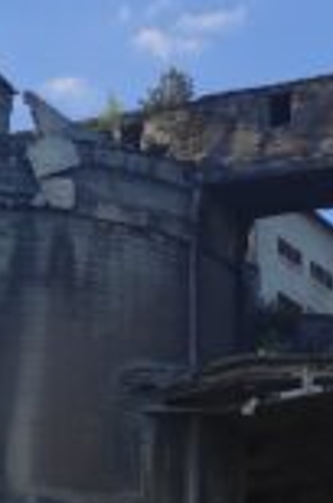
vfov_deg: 15.6
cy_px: 443
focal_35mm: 130
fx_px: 1812
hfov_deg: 10.5
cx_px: 255
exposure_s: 1/1680
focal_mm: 5.43
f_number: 1.89
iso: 100
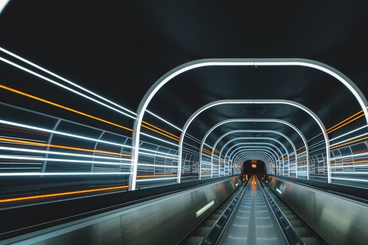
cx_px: 252
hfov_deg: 89.2
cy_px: 157
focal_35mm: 17
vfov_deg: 69.0
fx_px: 174
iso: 400
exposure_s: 1/50
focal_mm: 12
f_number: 5.6
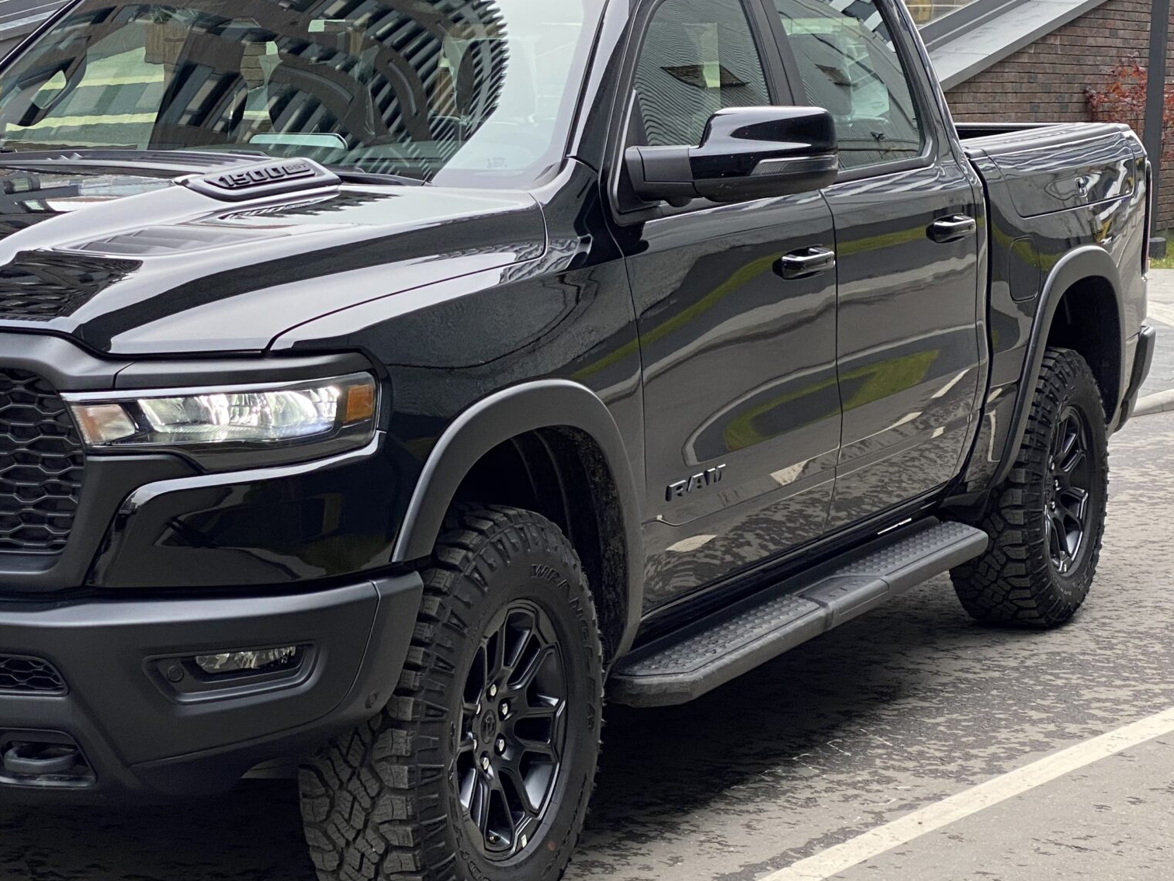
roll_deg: -2.3
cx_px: 346
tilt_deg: -6.9
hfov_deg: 22.1
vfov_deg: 16.8
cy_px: 417
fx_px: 2985
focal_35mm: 88
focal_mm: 6
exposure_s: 1/122
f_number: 2
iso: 50
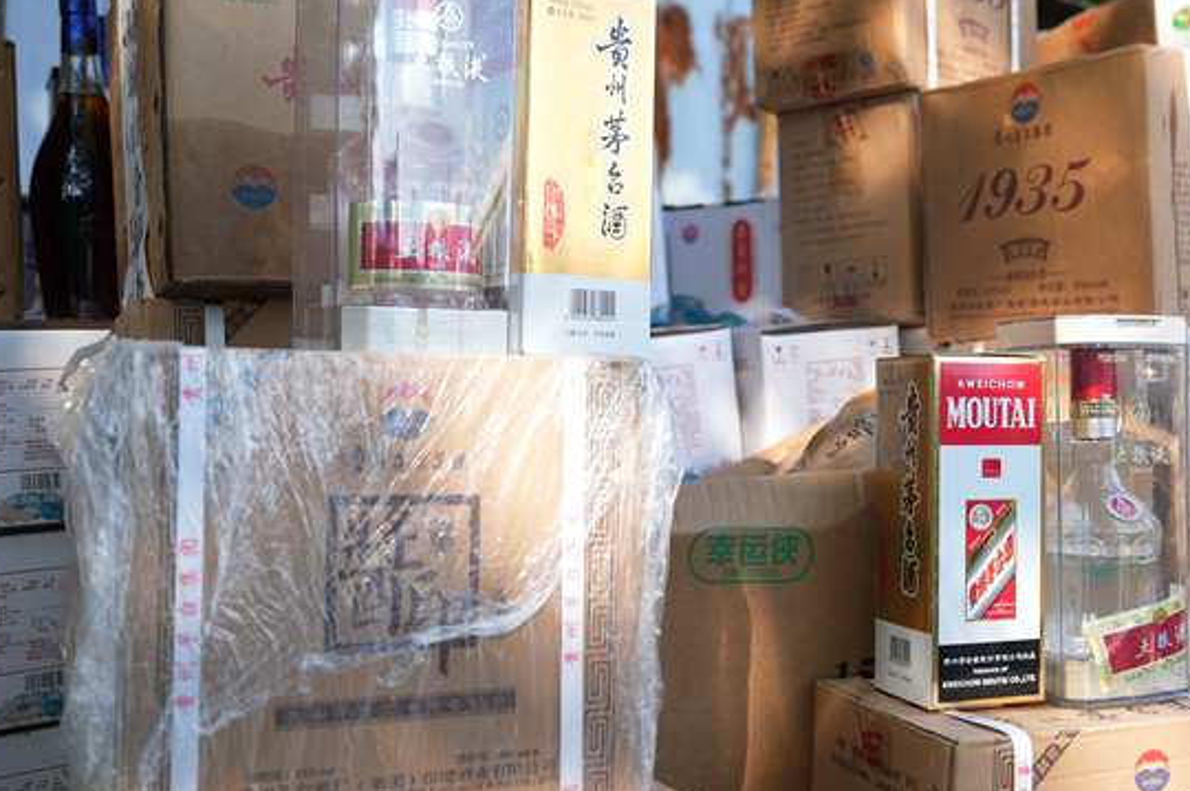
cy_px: 367
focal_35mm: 43
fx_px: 1420
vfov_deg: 31.1
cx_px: 818
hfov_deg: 44.6
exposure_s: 1/250
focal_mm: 29
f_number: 3.5
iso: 125
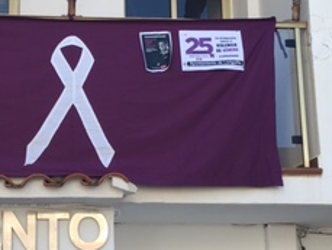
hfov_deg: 23.8
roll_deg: +0.8
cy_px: 163
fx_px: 777
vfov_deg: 18.2
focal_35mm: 81
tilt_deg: +10.8
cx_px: 75
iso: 25
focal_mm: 4.15
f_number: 2.2
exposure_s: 1/530
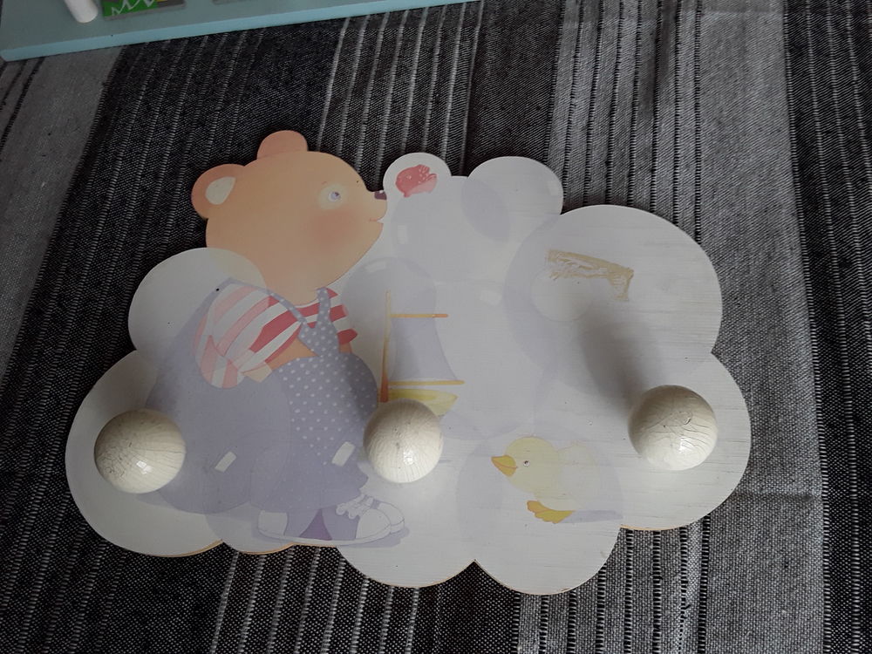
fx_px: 680
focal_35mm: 27
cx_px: 436
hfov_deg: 65.3
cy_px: 327
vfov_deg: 51.4
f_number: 1.9
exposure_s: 1/50
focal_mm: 2.91
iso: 50
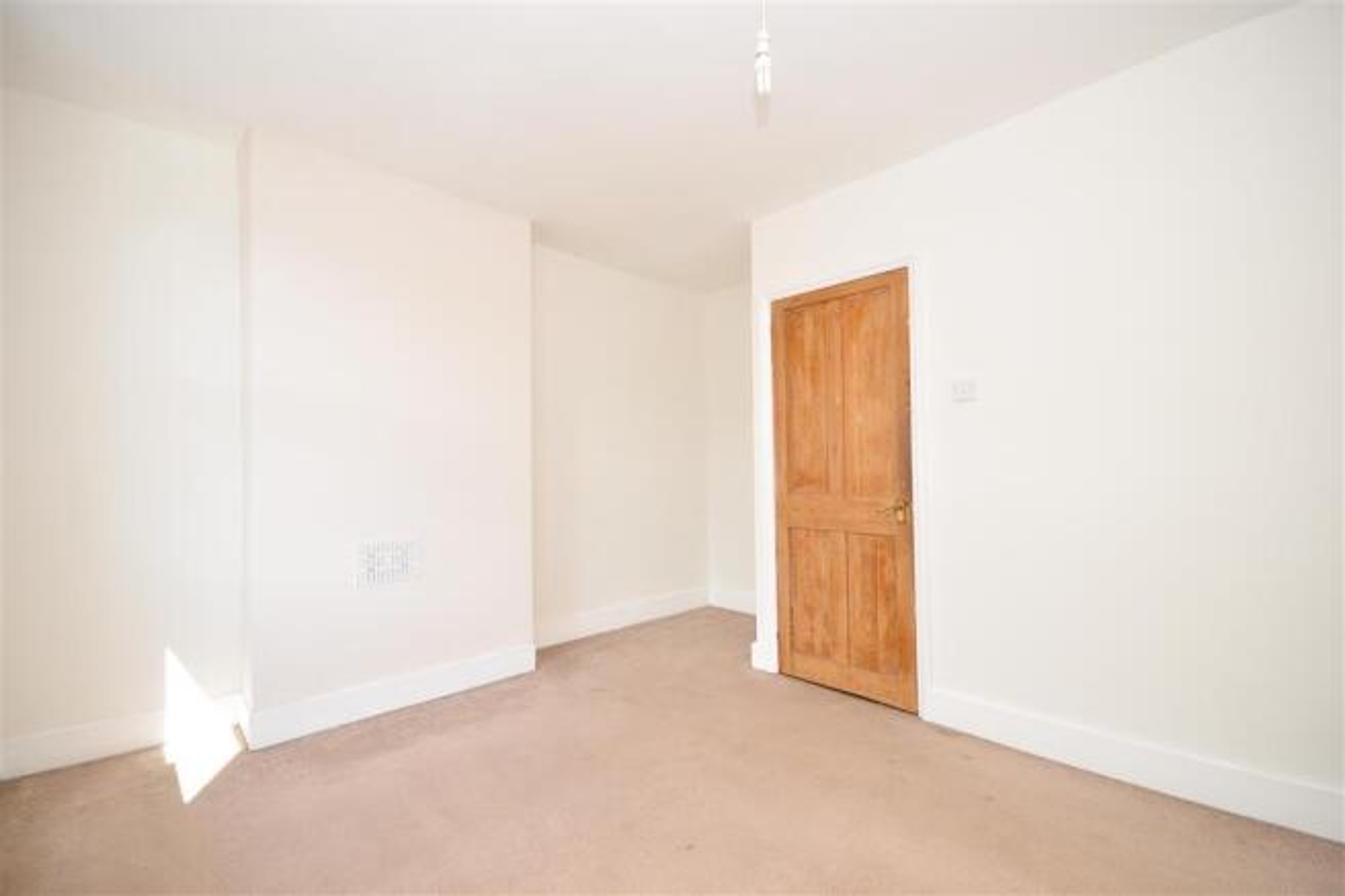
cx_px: 672
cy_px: 448
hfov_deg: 100.4
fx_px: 560
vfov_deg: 77.3
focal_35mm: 15
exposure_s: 1/125
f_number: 5.6
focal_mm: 10
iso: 400
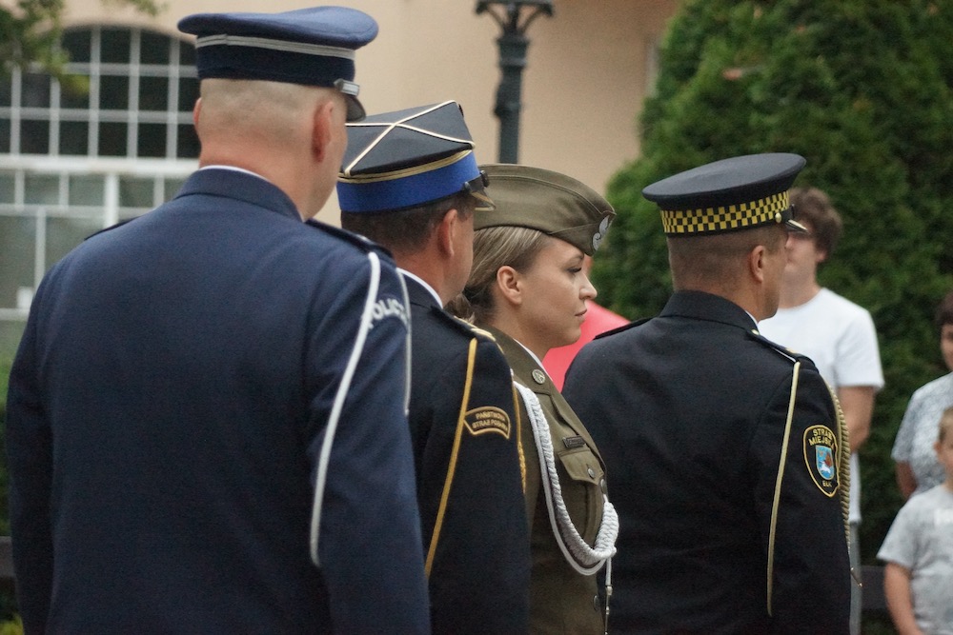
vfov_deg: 7.6
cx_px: 476
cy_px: 318
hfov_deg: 11.4
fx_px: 4765
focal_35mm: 180
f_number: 5
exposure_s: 1/2500
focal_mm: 120
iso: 5000
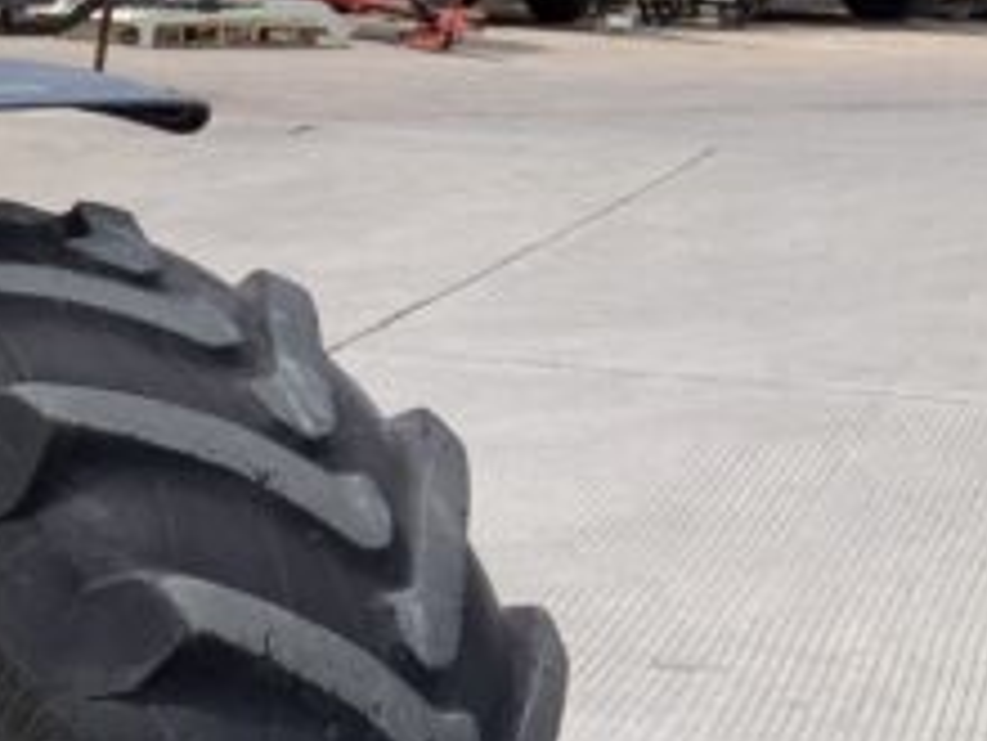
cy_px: 984
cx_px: -969
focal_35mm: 135
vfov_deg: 10.7
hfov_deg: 12.8
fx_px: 3849
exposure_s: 1/650
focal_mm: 3
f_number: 1.8
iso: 16
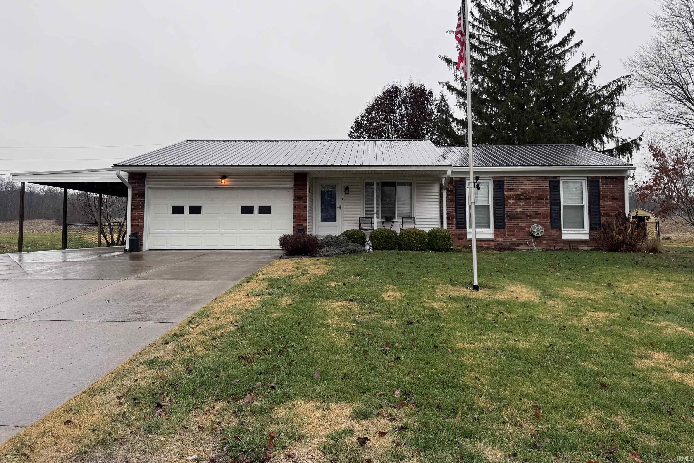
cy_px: 202
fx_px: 482
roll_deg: -0.8
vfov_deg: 51.2
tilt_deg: +3.2
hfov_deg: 71.5
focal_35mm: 25
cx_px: 347
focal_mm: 6.76
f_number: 1.78
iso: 80
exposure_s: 1/326
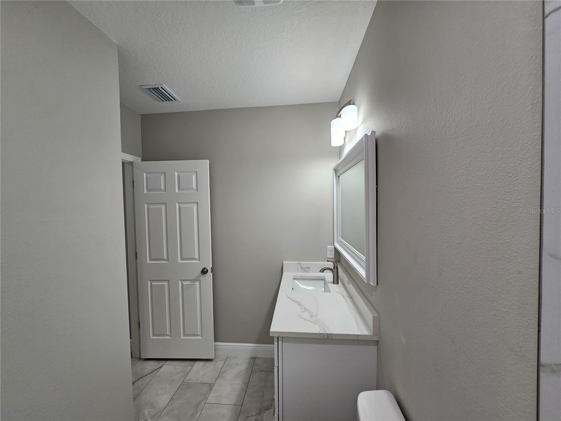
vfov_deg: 89.9
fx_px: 211
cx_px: 280
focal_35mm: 13
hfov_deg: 106.2
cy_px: 210
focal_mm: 2.2
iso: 80
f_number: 2.2
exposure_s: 1/60
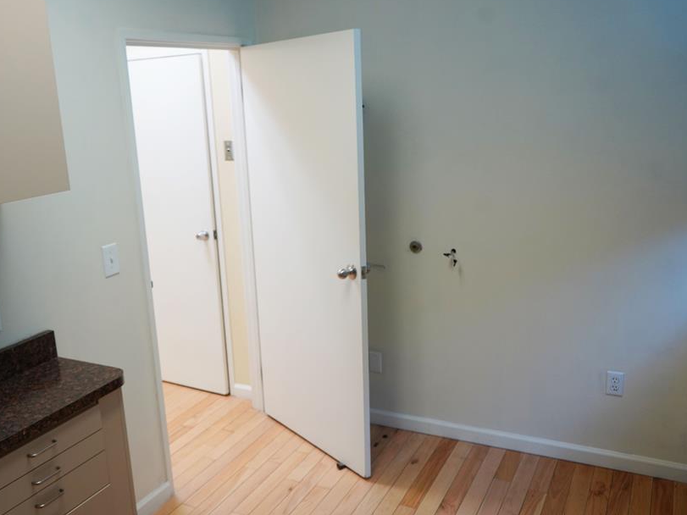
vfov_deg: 41.8
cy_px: 276
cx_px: 289
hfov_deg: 53.7
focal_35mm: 34
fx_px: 675
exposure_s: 1/160
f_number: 4
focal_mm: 28
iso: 1000
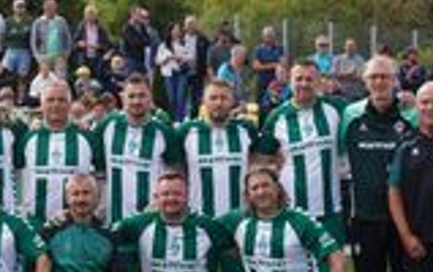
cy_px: 233
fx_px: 2116
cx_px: 19
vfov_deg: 7.3
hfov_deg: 11.6
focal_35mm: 179
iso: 160
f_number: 5
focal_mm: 70
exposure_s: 1/400
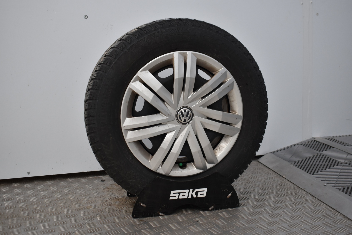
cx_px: 176
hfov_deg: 47.9
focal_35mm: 40
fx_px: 396
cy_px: 118
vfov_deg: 33.0
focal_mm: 27
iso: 500
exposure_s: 1/40
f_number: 4
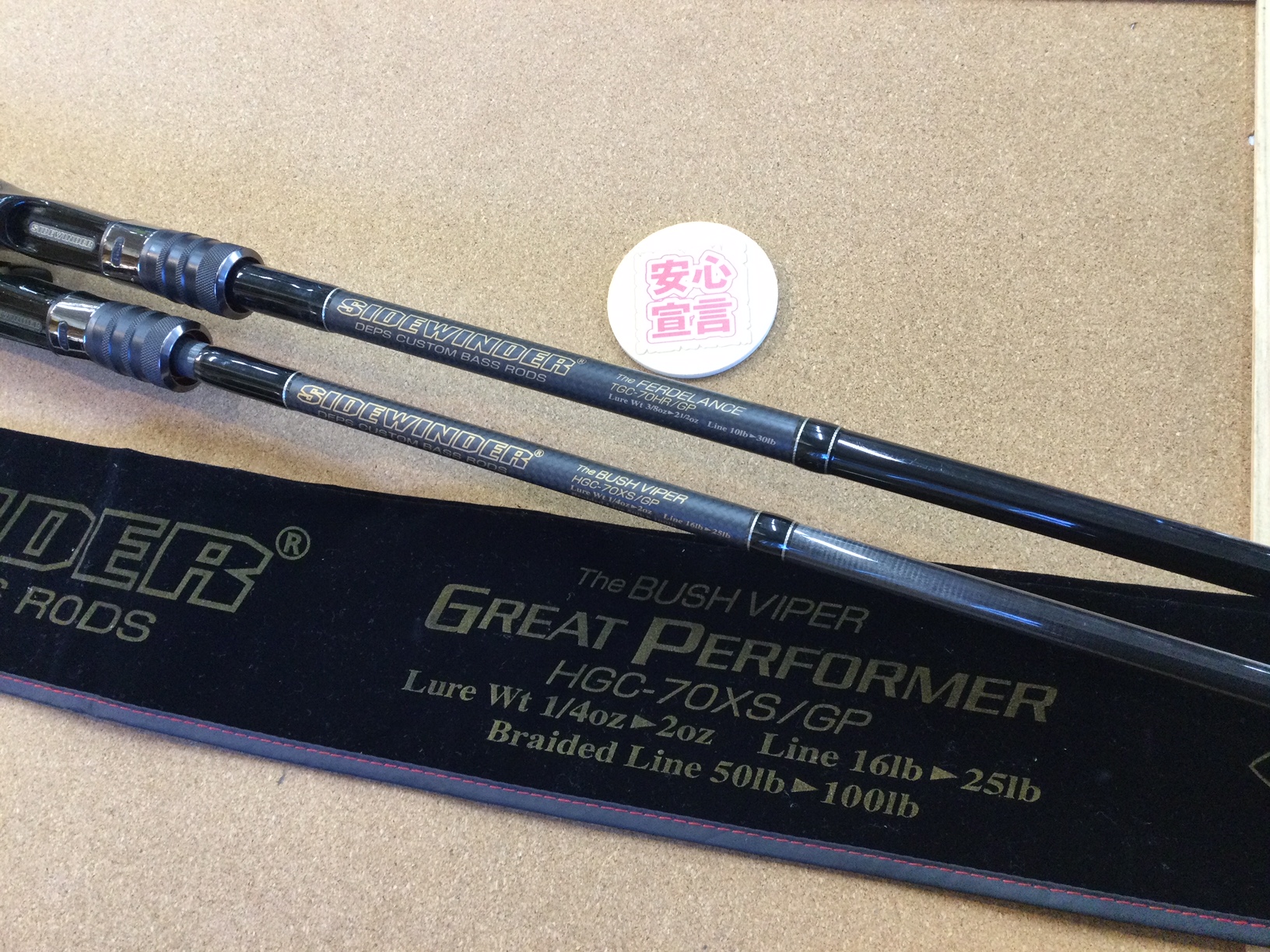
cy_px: 476
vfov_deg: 45.4
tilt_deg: -68.6
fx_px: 1137
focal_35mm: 31
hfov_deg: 58.4
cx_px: 635
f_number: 2.4
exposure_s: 1/30
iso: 100
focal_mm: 3.3
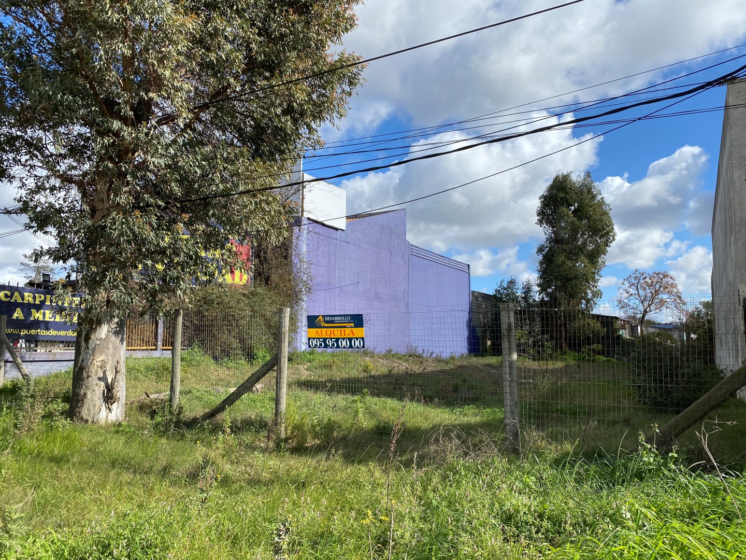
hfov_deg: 67.3
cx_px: 373
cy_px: 280
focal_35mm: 26
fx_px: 560
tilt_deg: +6.6
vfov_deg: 53.1
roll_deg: -0.4
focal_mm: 4.25
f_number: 1.8
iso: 32
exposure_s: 1/2513
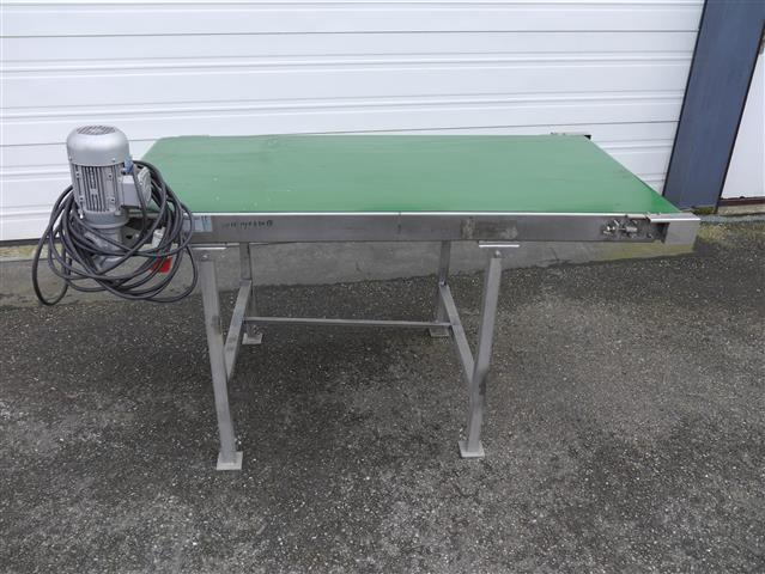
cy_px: 287
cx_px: 382
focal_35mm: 30
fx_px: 663
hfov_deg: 59.9
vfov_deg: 46.8
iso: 160
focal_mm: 15
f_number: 5
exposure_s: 1/200
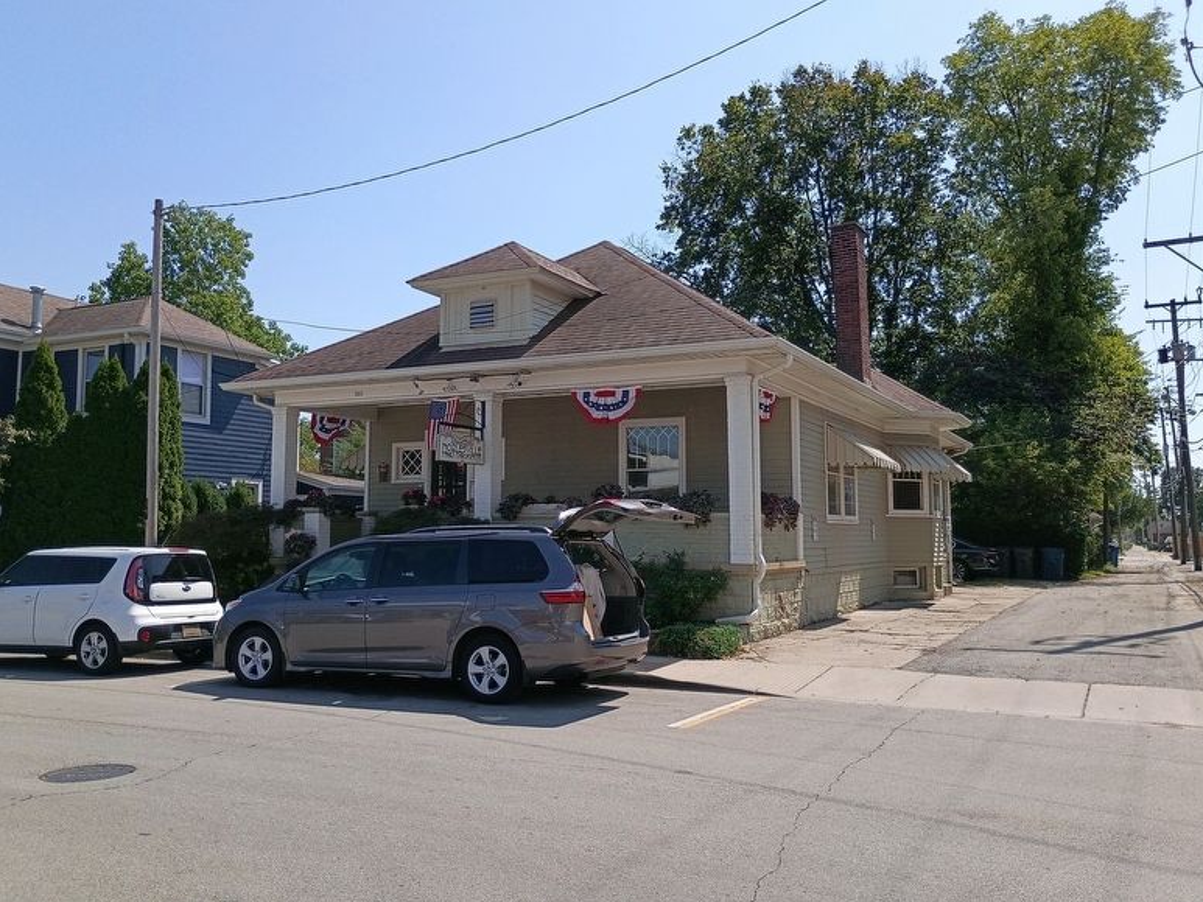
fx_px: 1043
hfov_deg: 60.0
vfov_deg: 46.8
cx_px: 596
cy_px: 440
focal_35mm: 30
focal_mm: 4.27
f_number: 1.8
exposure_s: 1/1142
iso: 100
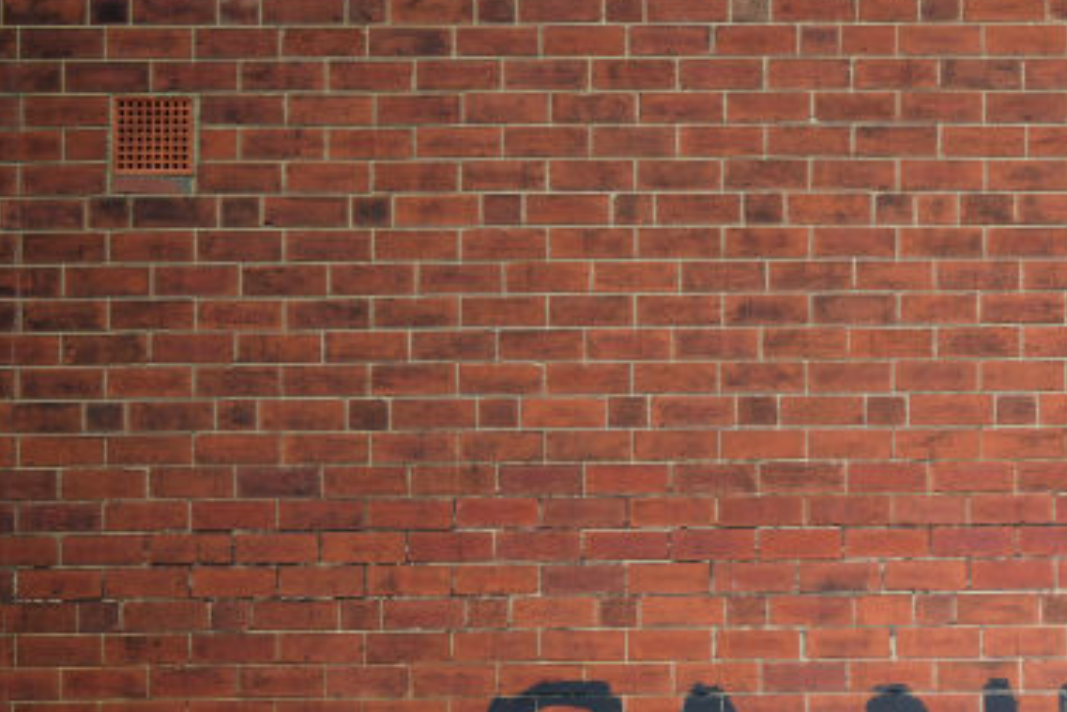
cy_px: 716
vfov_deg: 10.1
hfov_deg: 14.8
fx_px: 4003
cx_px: 1227
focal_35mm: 135
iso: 100
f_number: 1.2
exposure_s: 1/500
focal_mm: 50
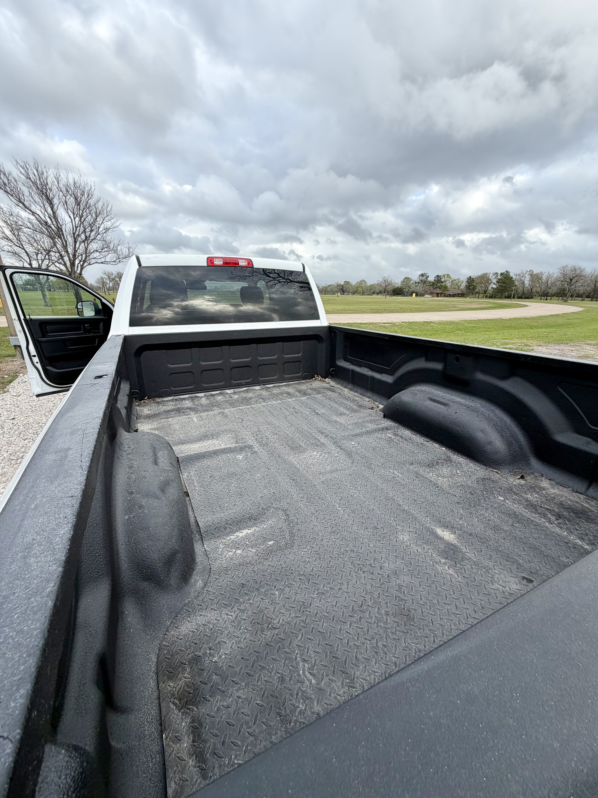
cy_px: 399
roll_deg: -1.6
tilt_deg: -17.3
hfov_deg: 85.7
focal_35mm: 14
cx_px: 299
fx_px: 322
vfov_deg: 102.1
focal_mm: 2.22
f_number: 2.2
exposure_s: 1/596
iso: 40
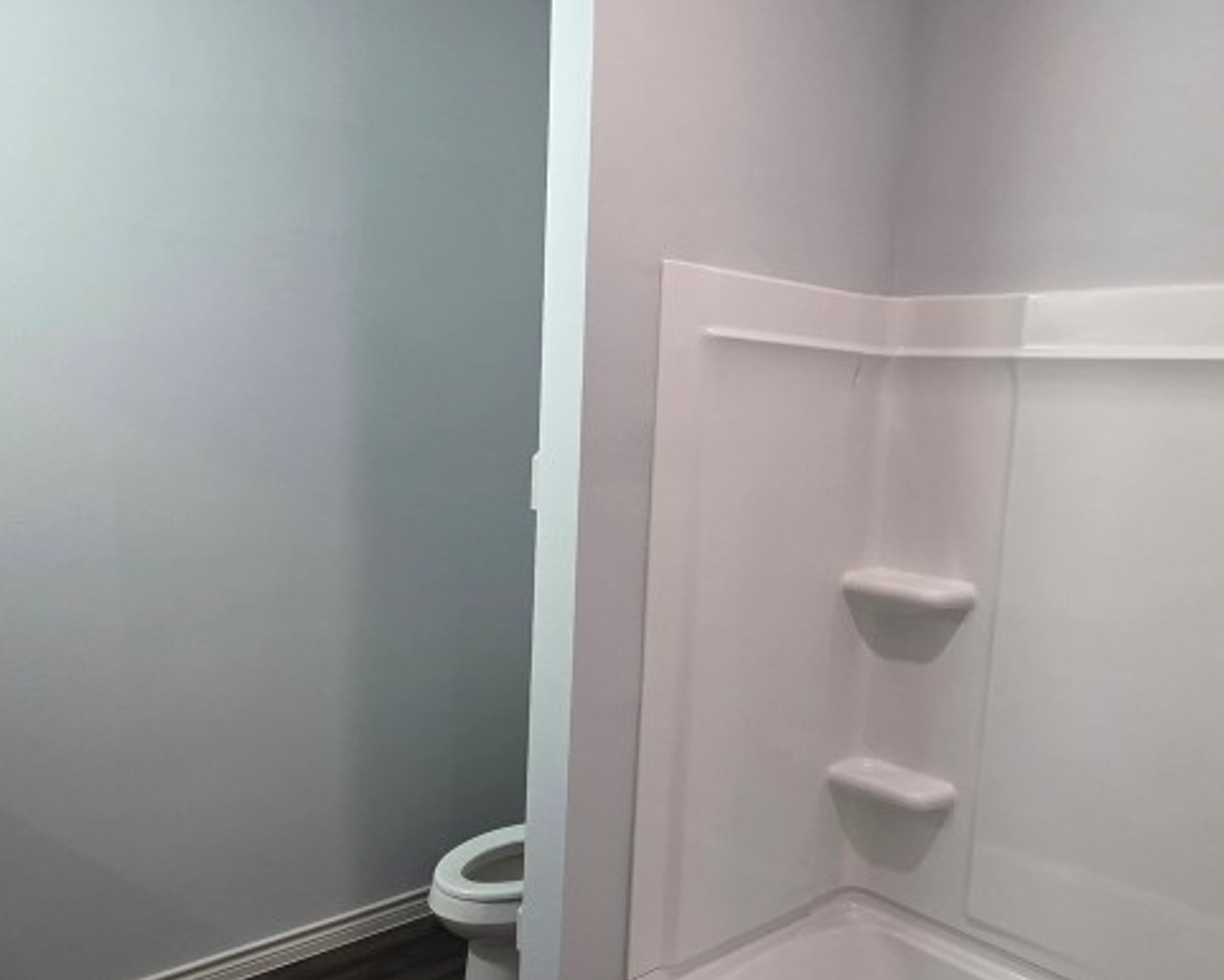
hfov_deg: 63.9
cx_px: 679
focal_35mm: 27
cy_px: 570
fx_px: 978
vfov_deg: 53.0
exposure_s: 1/120
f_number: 1.9
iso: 200
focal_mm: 2.2
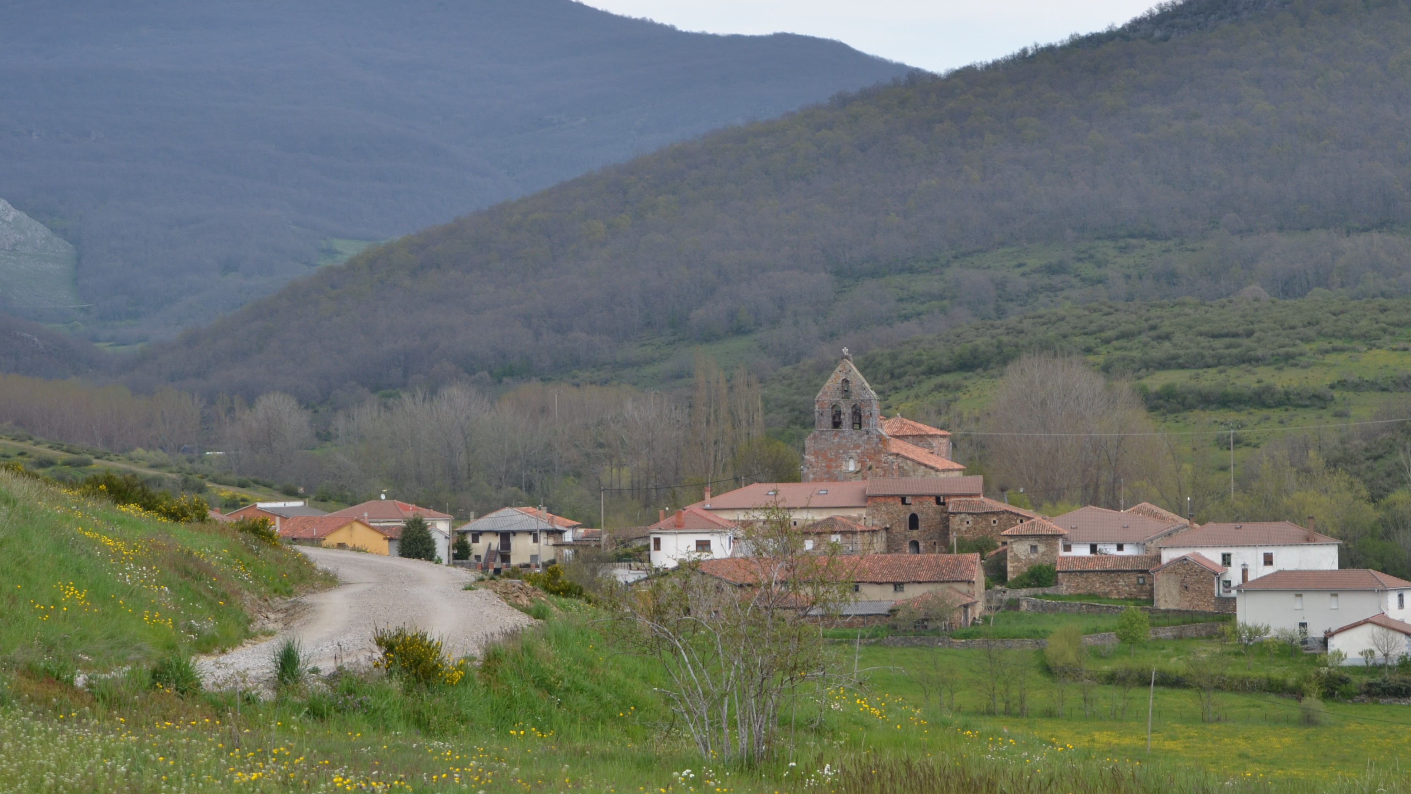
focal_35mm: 125
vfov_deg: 9.7
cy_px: 297
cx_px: 784
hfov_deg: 17.2
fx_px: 4677
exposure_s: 1/200
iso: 100
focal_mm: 68
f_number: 6.3
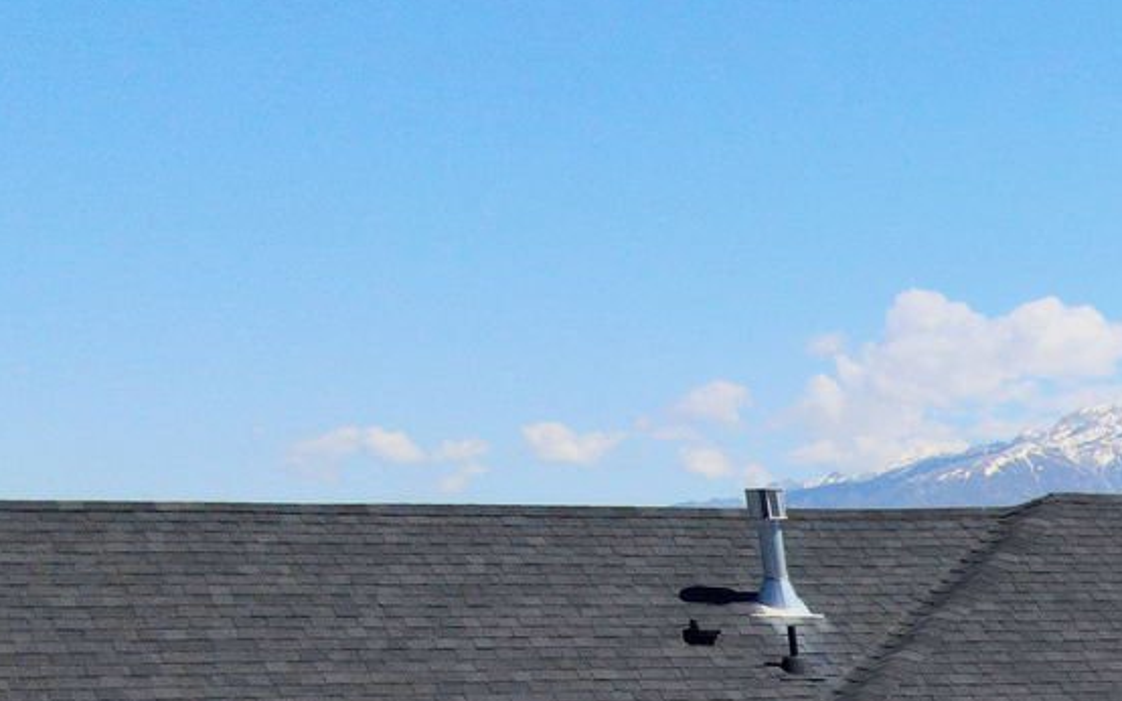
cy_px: 1380
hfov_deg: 18.1
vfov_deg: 12.4
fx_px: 2874
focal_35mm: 94
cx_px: 1938
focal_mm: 4.5
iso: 100
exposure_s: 1/1600
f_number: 2.8
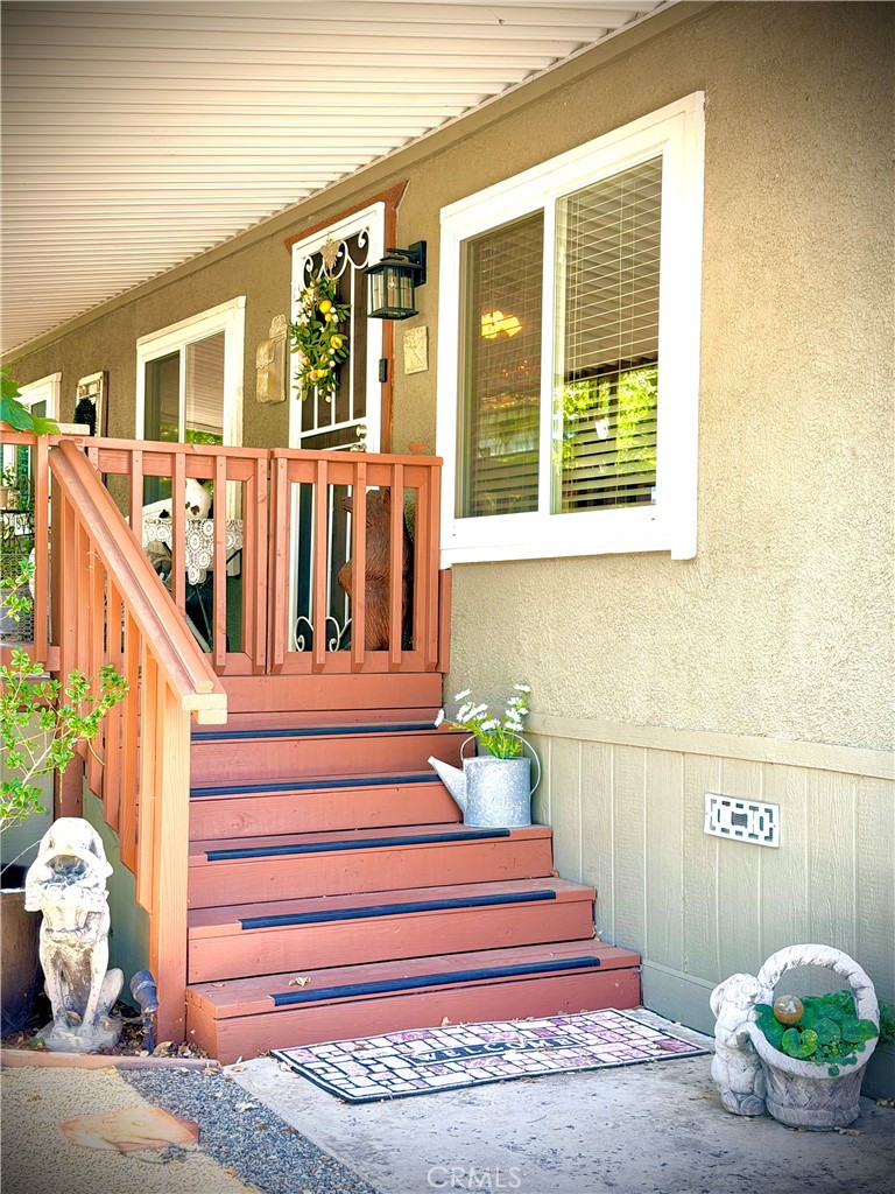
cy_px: 597
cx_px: 448
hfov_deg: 30.3
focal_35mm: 48
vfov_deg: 39.7
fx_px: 1655
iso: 64
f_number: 1.78
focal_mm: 6.76
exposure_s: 1/182
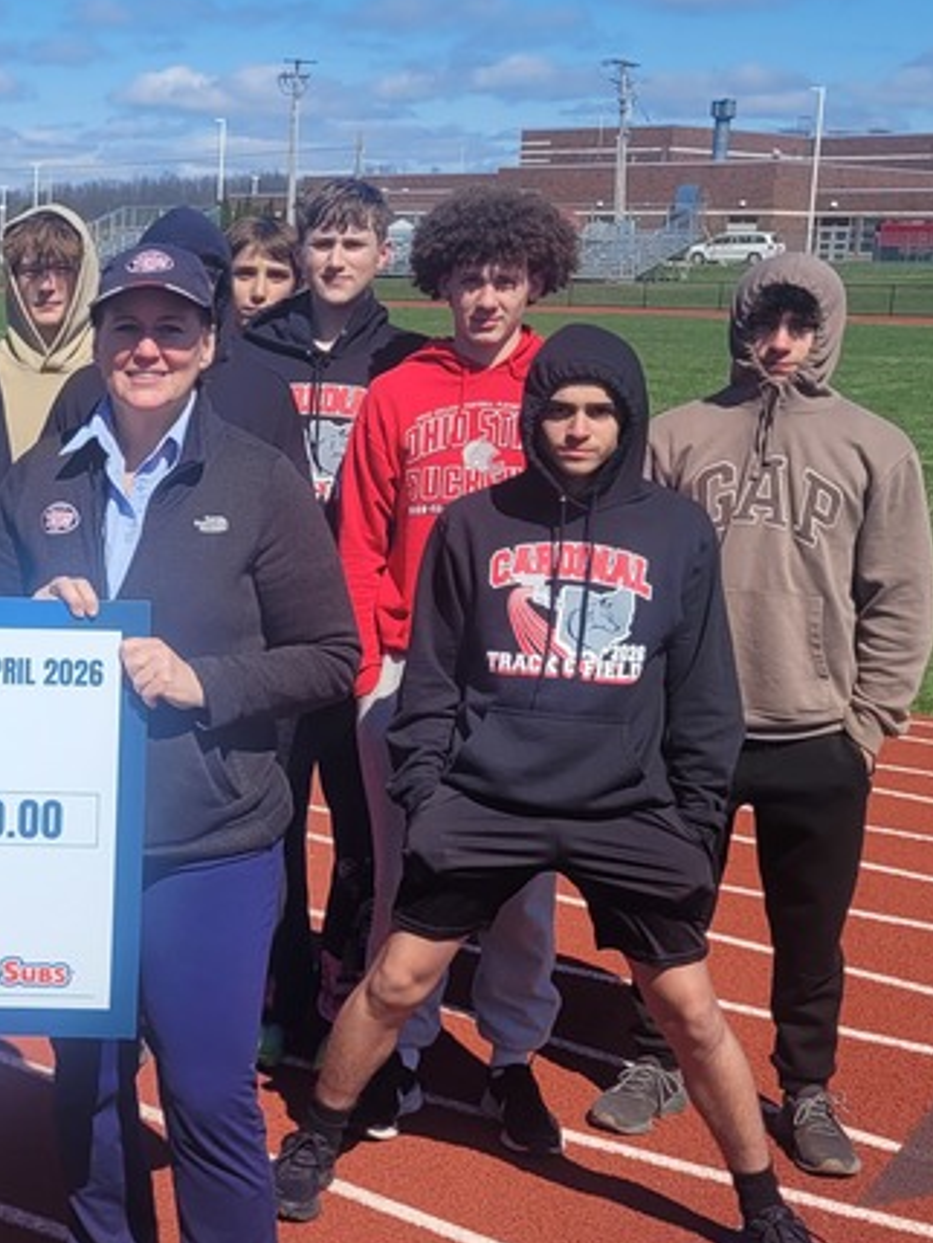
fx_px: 2227
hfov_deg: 21.5
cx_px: -261
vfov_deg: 31.2
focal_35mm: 62
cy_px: 603
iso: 40
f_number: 1.8
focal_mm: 5.4
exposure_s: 1/3446
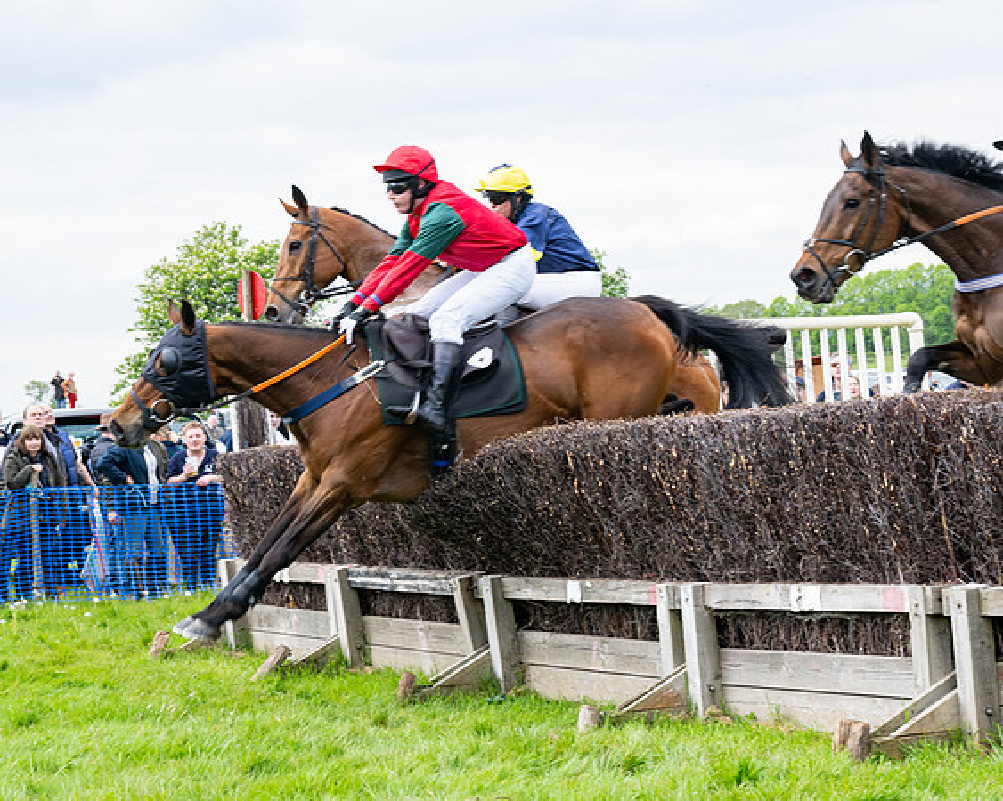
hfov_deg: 21.1
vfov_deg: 16.9
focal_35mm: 91
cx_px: 495
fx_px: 2691
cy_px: 376
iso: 400
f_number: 9
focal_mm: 70
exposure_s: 1/320
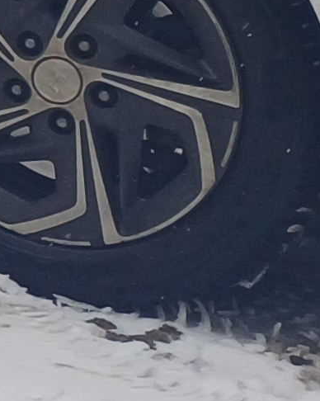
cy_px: -224
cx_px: -1183
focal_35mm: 201
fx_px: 2383
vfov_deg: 9.3
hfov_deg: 5.8
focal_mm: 4.65
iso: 50
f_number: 1.8
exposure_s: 1/436
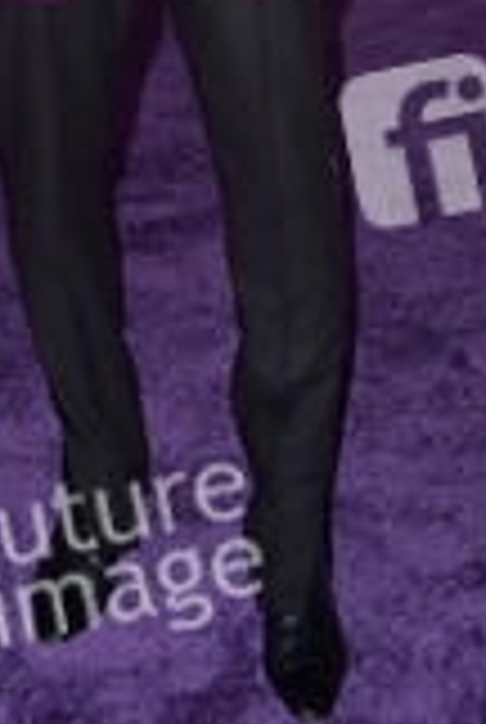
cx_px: 164
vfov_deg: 16.6
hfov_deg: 11.6
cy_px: -103
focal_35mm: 119
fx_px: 2399
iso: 320
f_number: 6.3
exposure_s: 1/250
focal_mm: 48
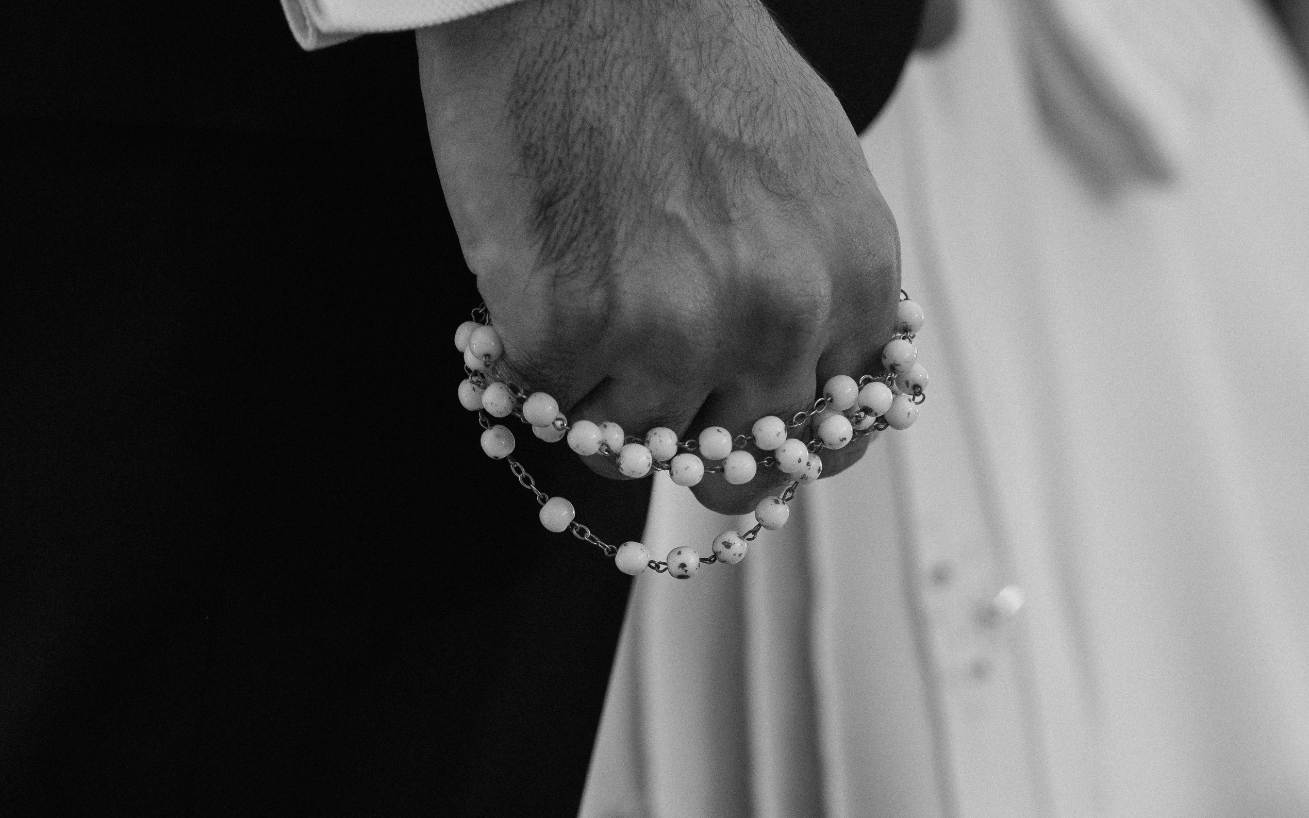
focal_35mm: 131
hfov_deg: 15.9
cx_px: 656
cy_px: 755
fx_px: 4673
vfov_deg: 10.0
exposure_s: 1/200
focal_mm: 85
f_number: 4.5
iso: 3200
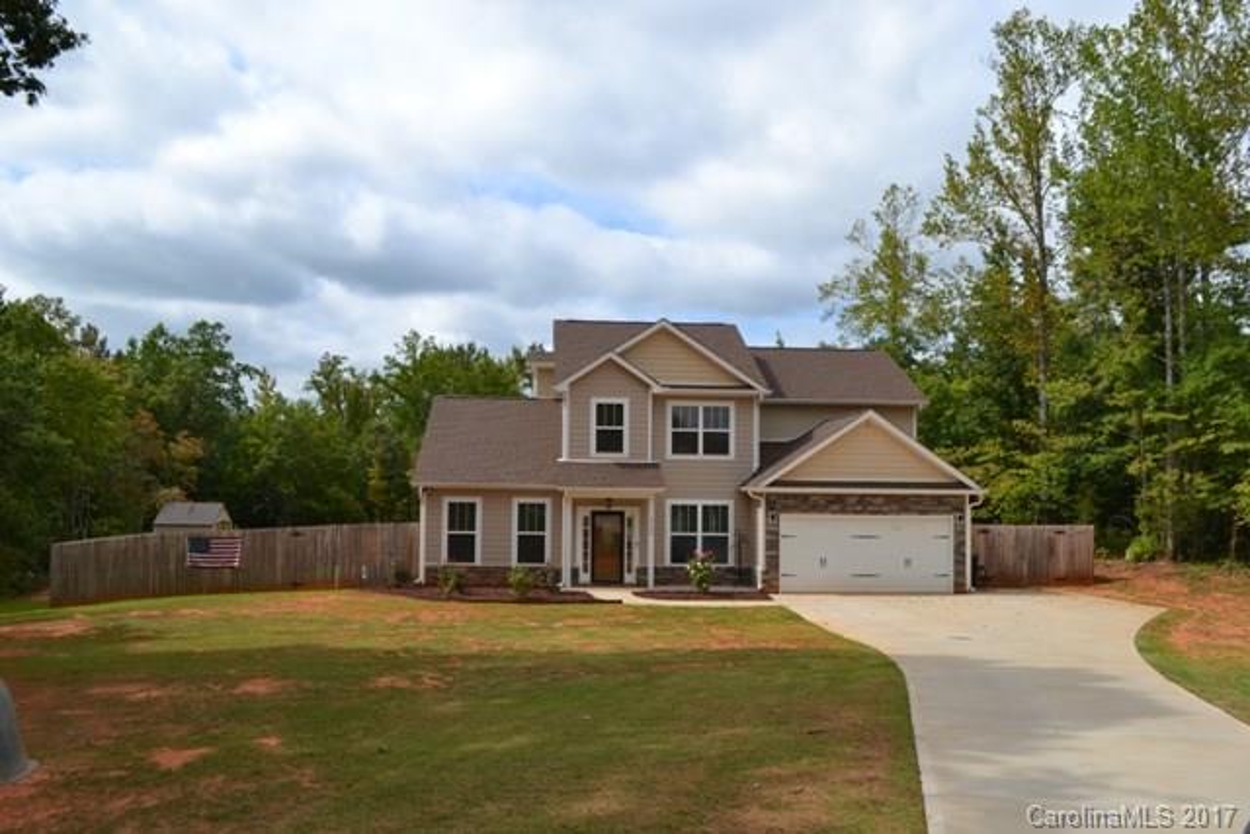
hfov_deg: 61.9
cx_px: 625
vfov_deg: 43.6
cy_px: 417
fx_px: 1042
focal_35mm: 30
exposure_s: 1/200
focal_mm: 20
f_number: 9
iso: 100
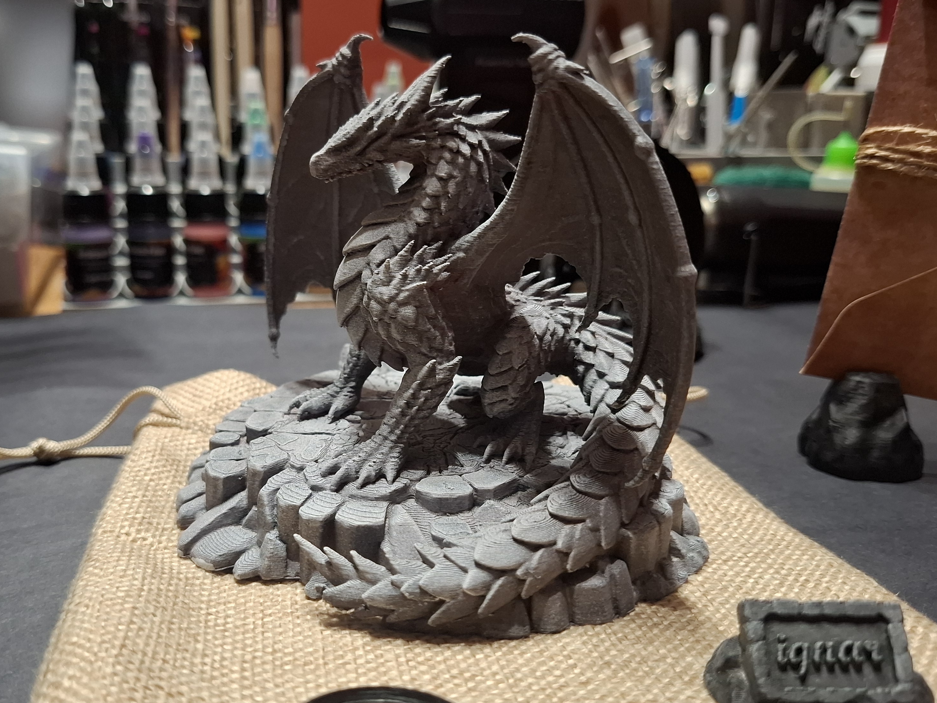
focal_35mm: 32
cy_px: 370
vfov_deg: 44.1
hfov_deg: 56.4
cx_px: 374
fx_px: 866
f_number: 1.8
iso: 320
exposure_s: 1/33
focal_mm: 5.54
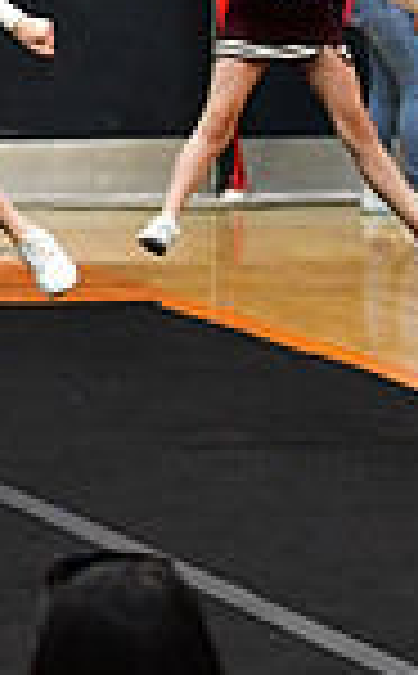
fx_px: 7608
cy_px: 20
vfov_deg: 5.1
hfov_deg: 3.1
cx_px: -872
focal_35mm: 415
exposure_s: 1/500
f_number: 3.5
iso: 4000
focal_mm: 70
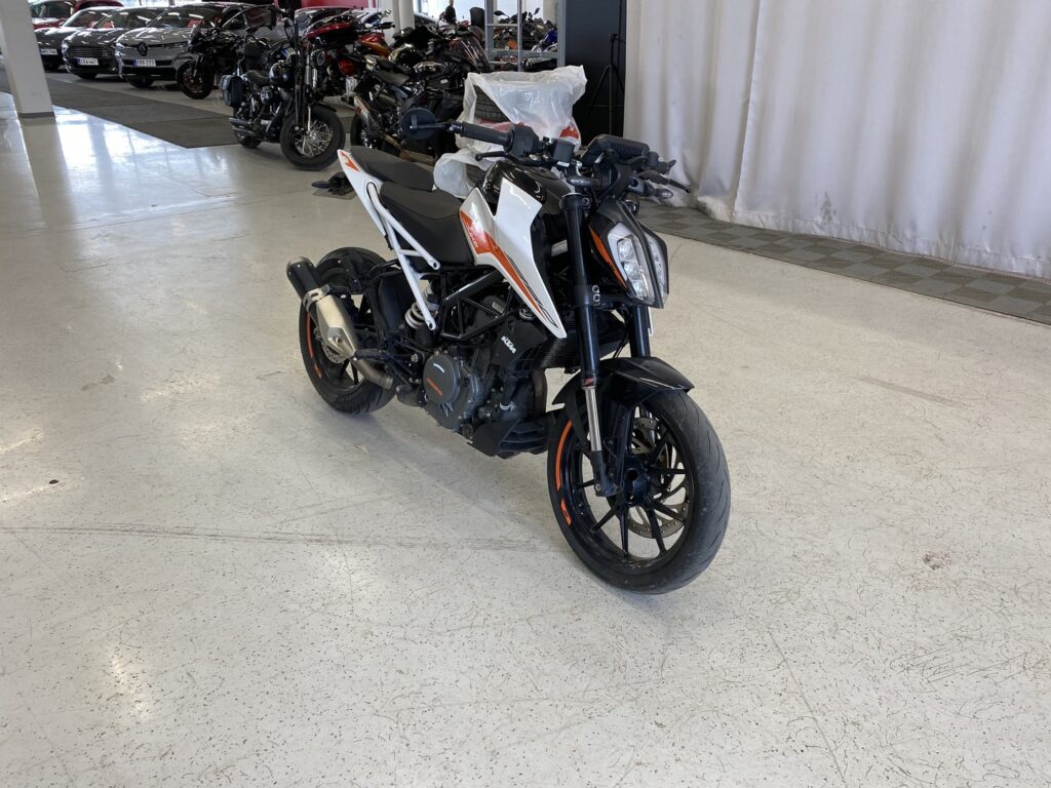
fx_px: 789
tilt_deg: -26.0
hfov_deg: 67.3
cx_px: 526
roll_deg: +1.0
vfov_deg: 53.1
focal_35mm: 26
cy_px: 394
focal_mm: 4.25
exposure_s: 1/100
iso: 80
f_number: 1.8
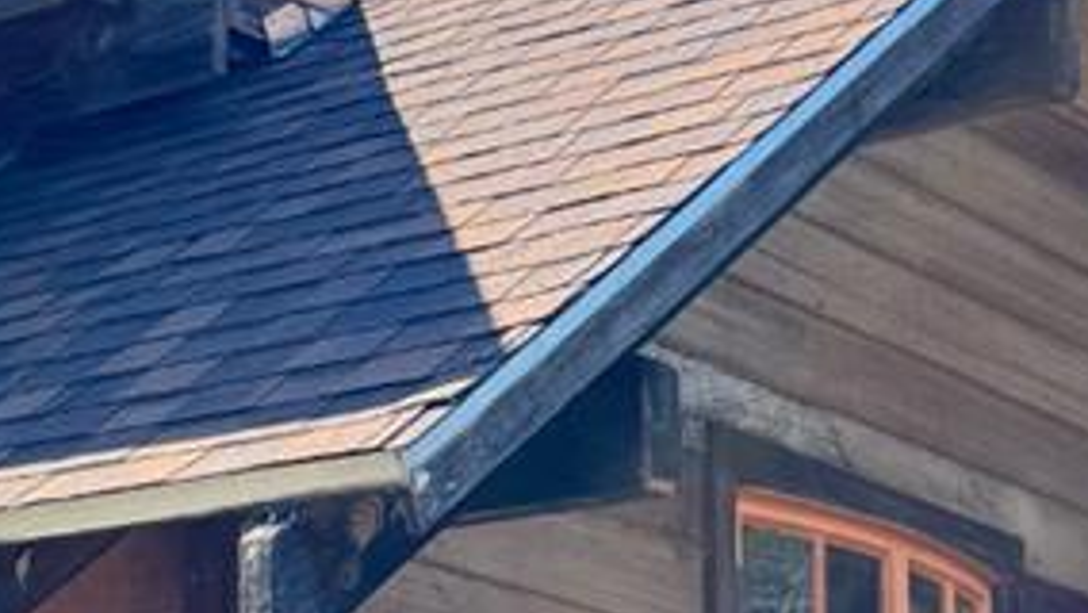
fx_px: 3983
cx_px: -810
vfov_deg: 8.6
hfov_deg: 14.0
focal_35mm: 138
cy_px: 856
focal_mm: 6.76
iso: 80
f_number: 1.78
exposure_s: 1/888
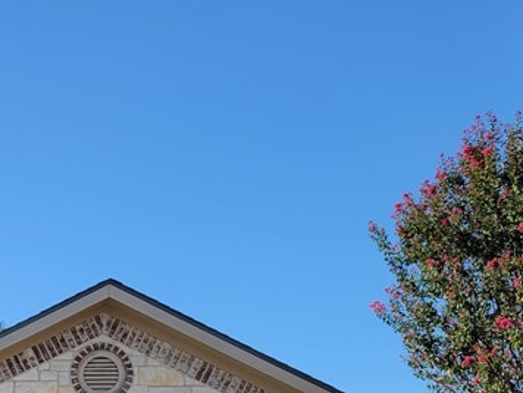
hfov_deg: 23.7
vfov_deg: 18.7
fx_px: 1088
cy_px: 534
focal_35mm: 72
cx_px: -163
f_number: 1.8
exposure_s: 1/703
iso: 20
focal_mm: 7
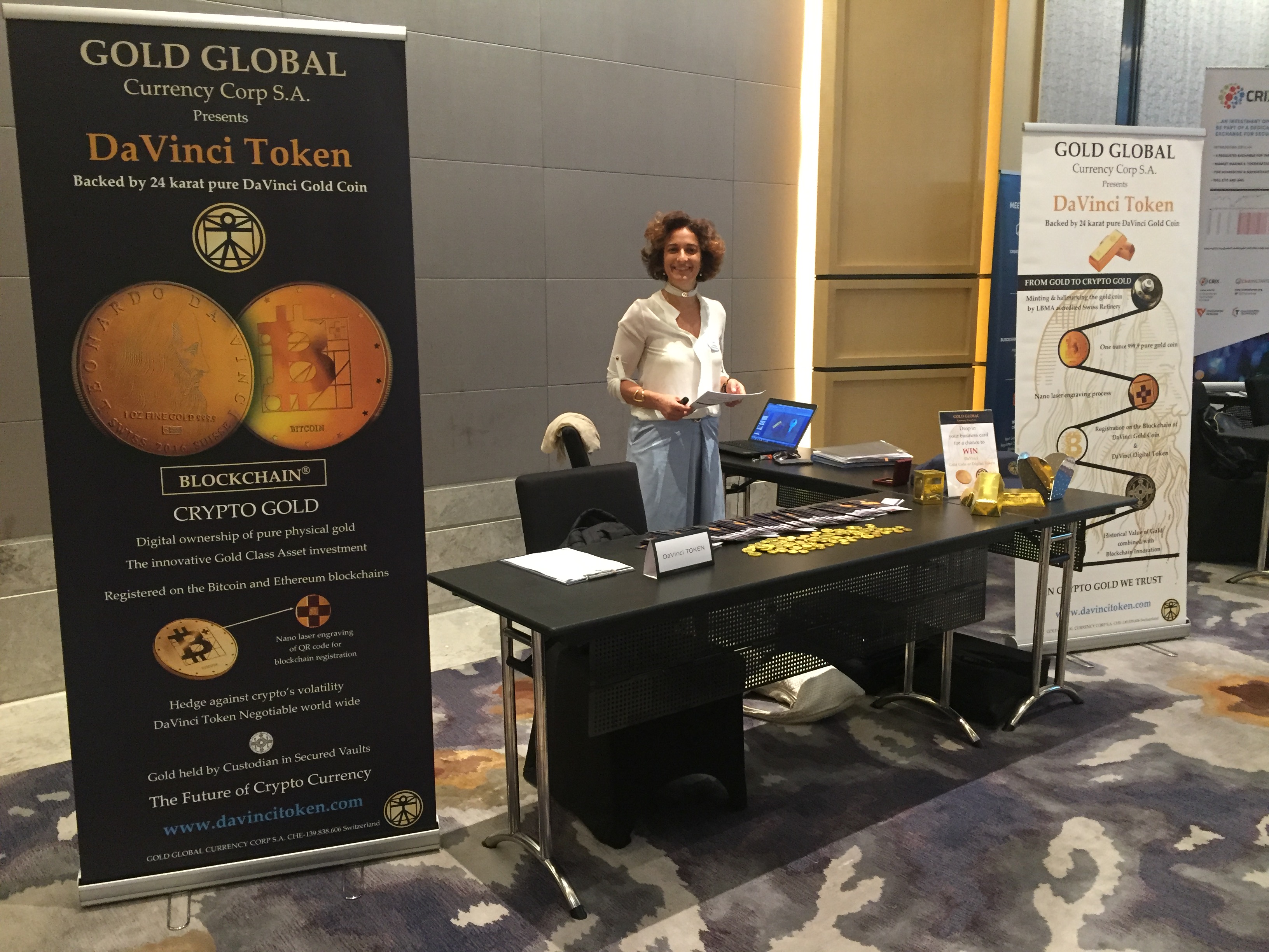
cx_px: 634
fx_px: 1063
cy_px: 476
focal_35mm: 29
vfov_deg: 48.2
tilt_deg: -10.1
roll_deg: -1.5
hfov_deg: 61.7
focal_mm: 4.15
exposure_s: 1/20
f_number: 2.2
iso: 250
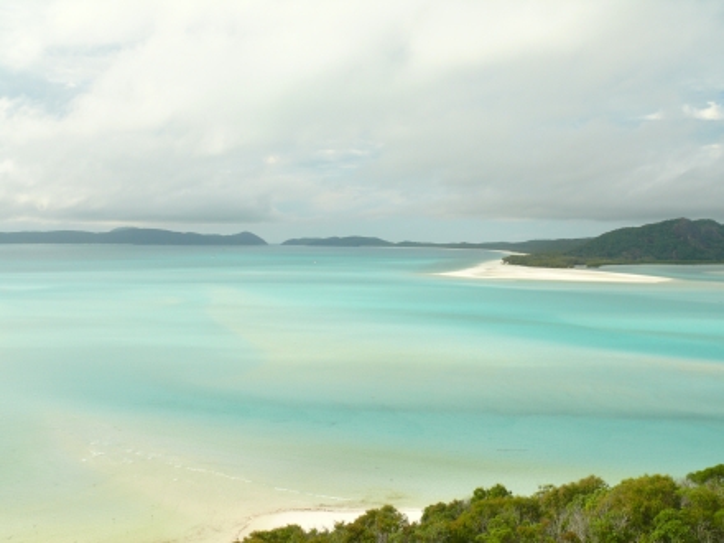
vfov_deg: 40.7
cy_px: 272
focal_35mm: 35
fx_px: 732
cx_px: 362
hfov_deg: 52.6
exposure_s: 1/400
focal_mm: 7.4
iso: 100
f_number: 5.6
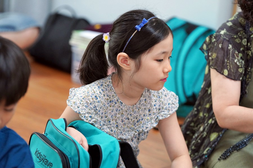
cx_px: 126
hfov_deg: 11.9
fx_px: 1216
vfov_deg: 7.9
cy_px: 84
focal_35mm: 173
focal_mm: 173
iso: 3200
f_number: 4
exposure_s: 1/200
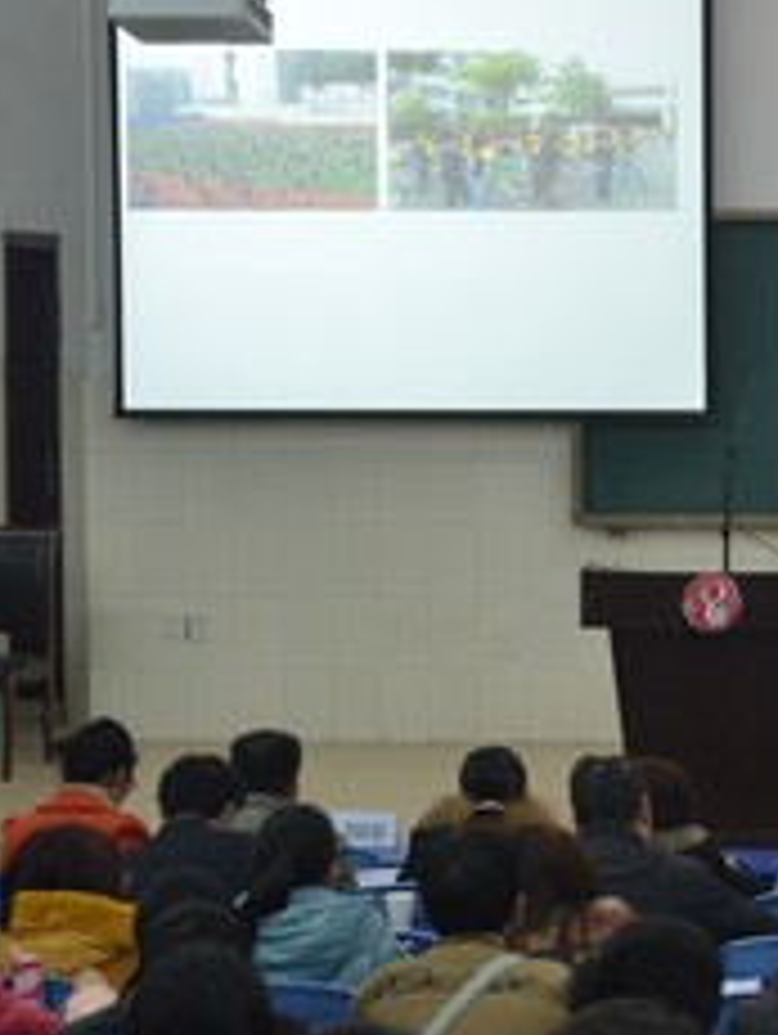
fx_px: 3739
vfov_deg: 15.7
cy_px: 412
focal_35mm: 125
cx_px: 1016
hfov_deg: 11.6
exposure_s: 1/60
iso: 640
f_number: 4
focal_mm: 40
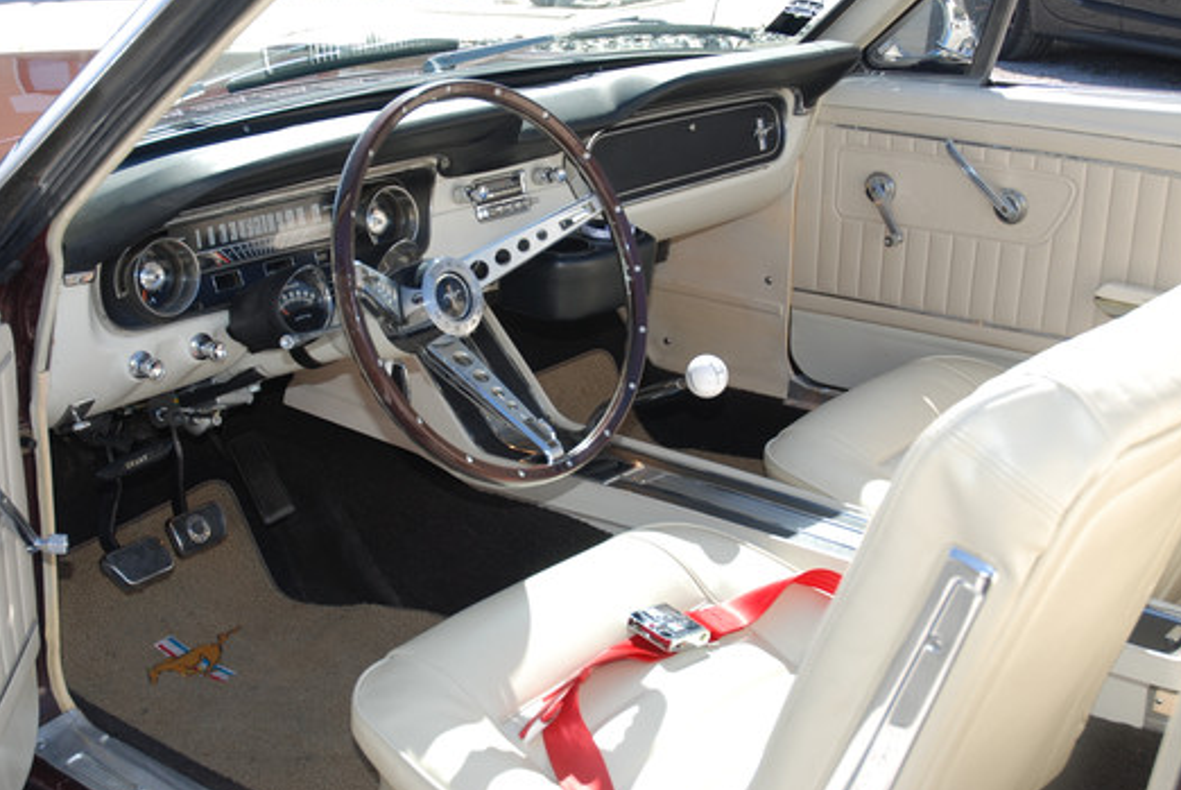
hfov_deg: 39.8
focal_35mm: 50
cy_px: 383
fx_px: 1629
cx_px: 541
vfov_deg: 27.2
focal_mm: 27
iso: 100
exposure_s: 1/200
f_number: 5
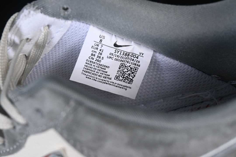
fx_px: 492
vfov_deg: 18.2
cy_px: 78
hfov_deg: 27.0
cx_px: 118
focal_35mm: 75
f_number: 7.1
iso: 160
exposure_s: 1/60
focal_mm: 50
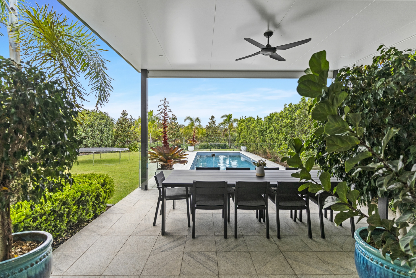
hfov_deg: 93.3
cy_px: 139
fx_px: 197
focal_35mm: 17
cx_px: 208
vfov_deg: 70.5
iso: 400
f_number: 3.2
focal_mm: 17
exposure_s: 1/500
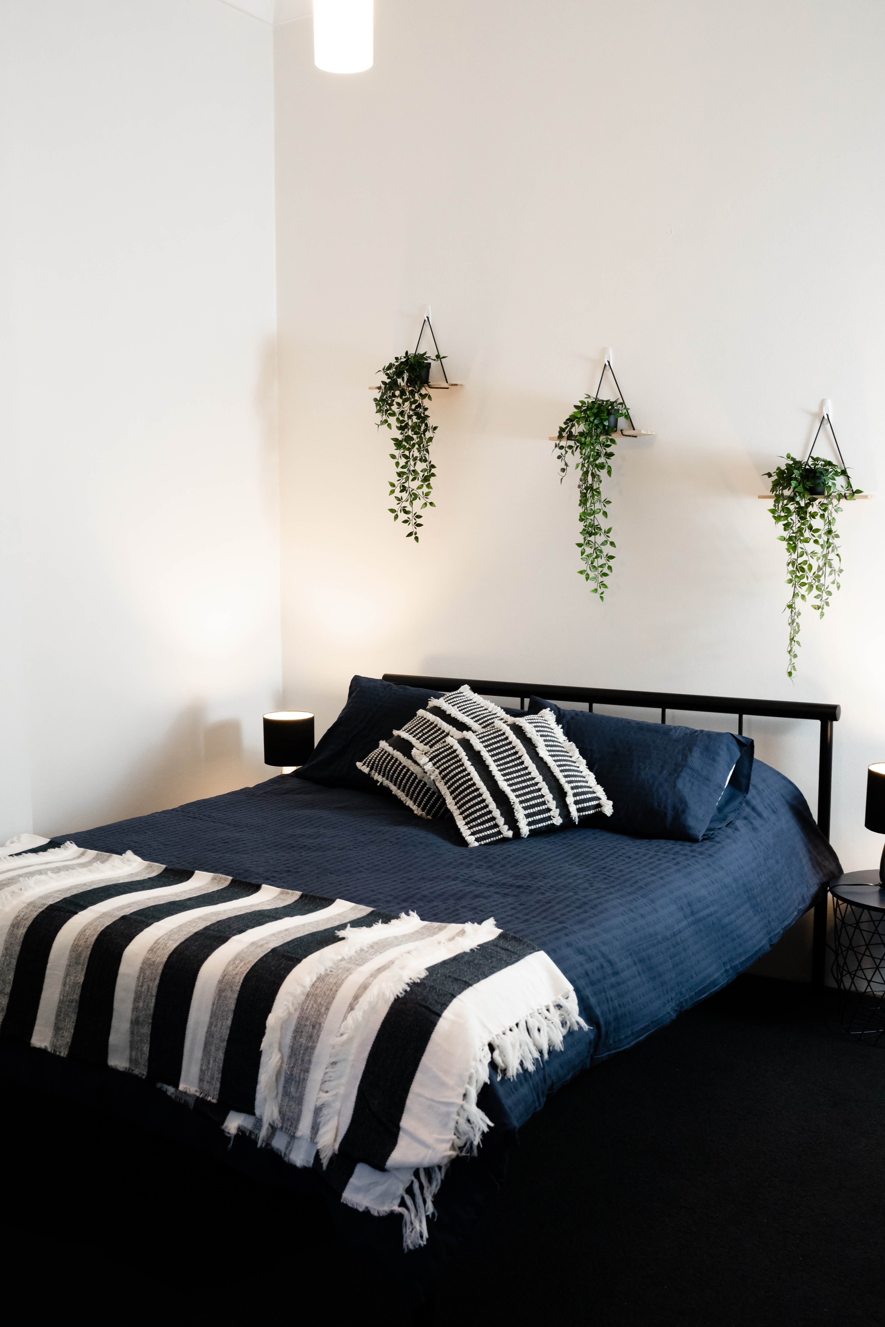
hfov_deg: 37.9
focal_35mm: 35
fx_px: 1290
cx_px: 442
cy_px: 664
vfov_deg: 54.4
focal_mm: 35
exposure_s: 1/60
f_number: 5
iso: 1000
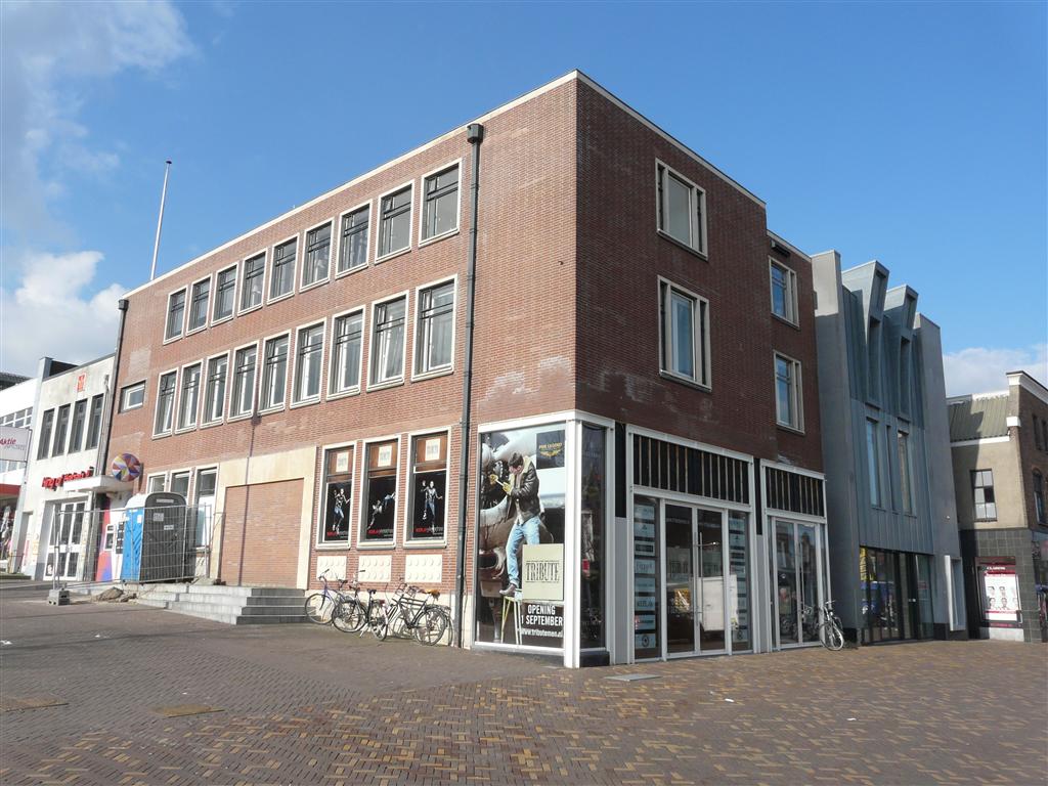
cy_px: 393
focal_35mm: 28
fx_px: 848
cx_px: 524
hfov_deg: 63.4
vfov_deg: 49.7
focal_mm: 4.6
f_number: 5.6
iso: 100
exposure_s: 1/320
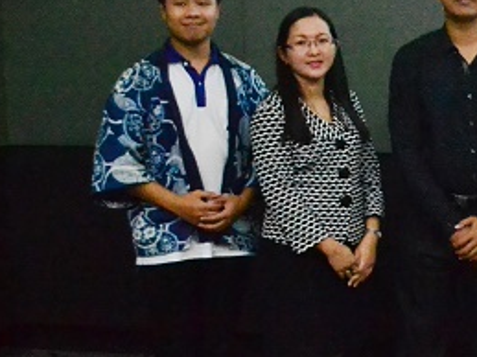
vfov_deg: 15.0
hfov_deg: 18.0
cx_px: 698
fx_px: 1350
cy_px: 115
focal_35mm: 98
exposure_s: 1/50
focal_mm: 22
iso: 6400
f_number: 4
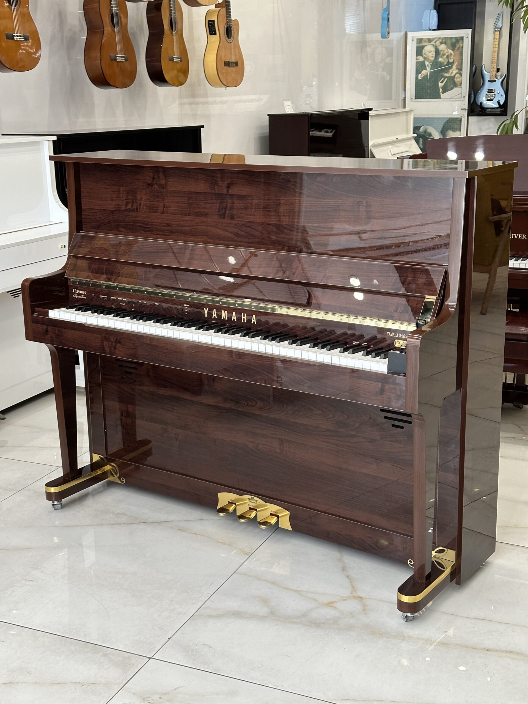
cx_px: 264
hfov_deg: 30.3
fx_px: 976
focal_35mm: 48
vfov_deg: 39.7
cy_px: 352
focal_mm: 6.86
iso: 125
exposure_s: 1/100
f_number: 1.78
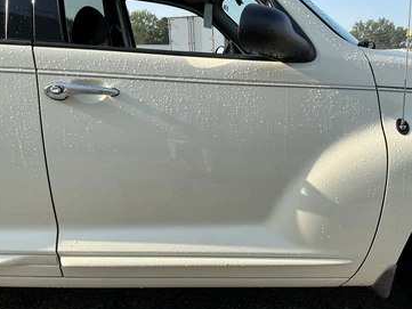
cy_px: 168
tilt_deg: -14.8
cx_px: 202
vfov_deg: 45.4
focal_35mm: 31
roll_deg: +1.9
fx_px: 369
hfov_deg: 58.3
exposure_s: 1/944
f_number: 1.8
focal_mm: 3
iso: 25
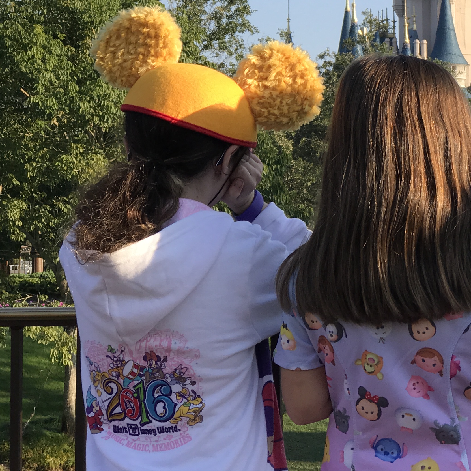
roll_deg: +1.1
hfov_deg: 13.9
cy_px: 92
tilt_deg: +4.9
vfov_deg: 14.2
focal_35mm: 122
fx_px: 1878
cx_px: 544
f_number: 2.8
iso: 20
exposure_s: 1/409
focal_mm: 6.6
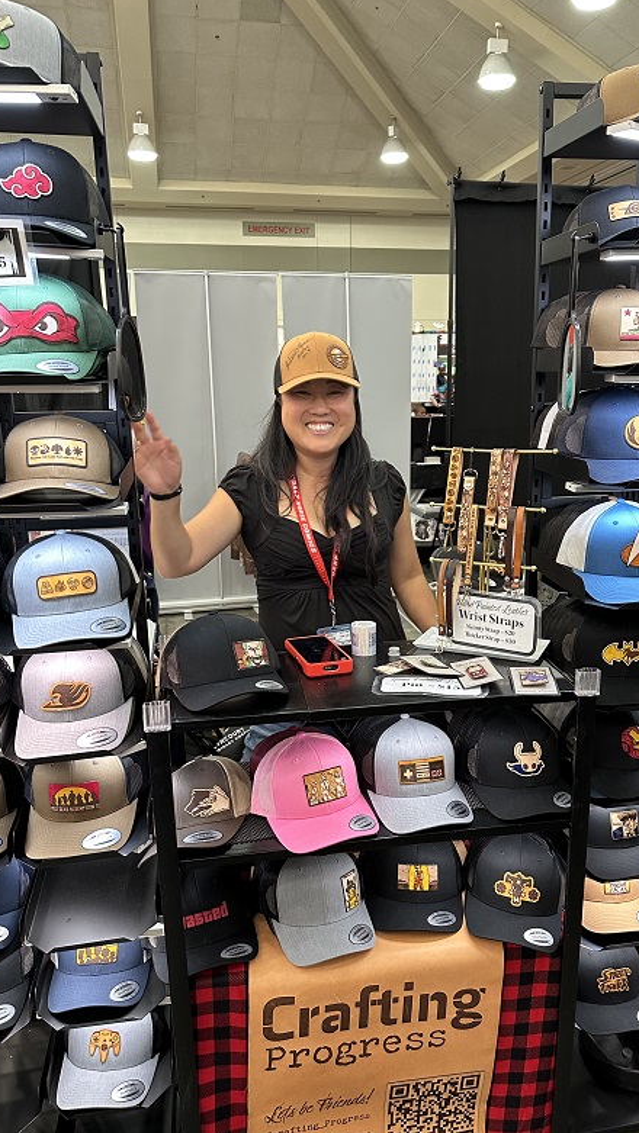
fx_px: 812
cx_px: 373
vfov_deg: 69.8
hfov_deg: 42.8
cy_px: 569
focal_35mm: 27
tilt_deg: -13.5
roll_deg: -0.4
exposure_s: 1/60
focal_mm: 6.86
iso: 250
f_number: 1.78
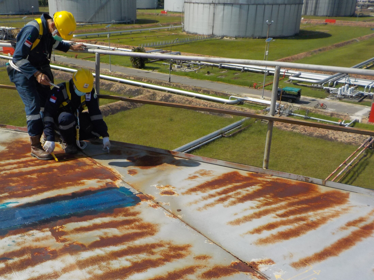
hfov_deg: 52.4
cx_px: 158
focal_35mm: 35
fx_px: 378
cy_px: 162
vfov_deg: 40.6
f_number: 3.3
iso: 125
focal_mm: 4.1
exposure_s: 1/2000
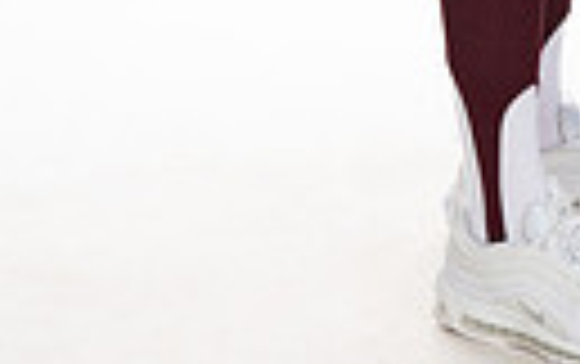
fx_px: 2137
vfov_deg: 8.8
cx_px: 513
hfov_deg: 15.3
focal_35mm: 135
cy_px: -530
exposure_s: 1/250
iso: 400
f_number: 6.3
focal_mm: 38
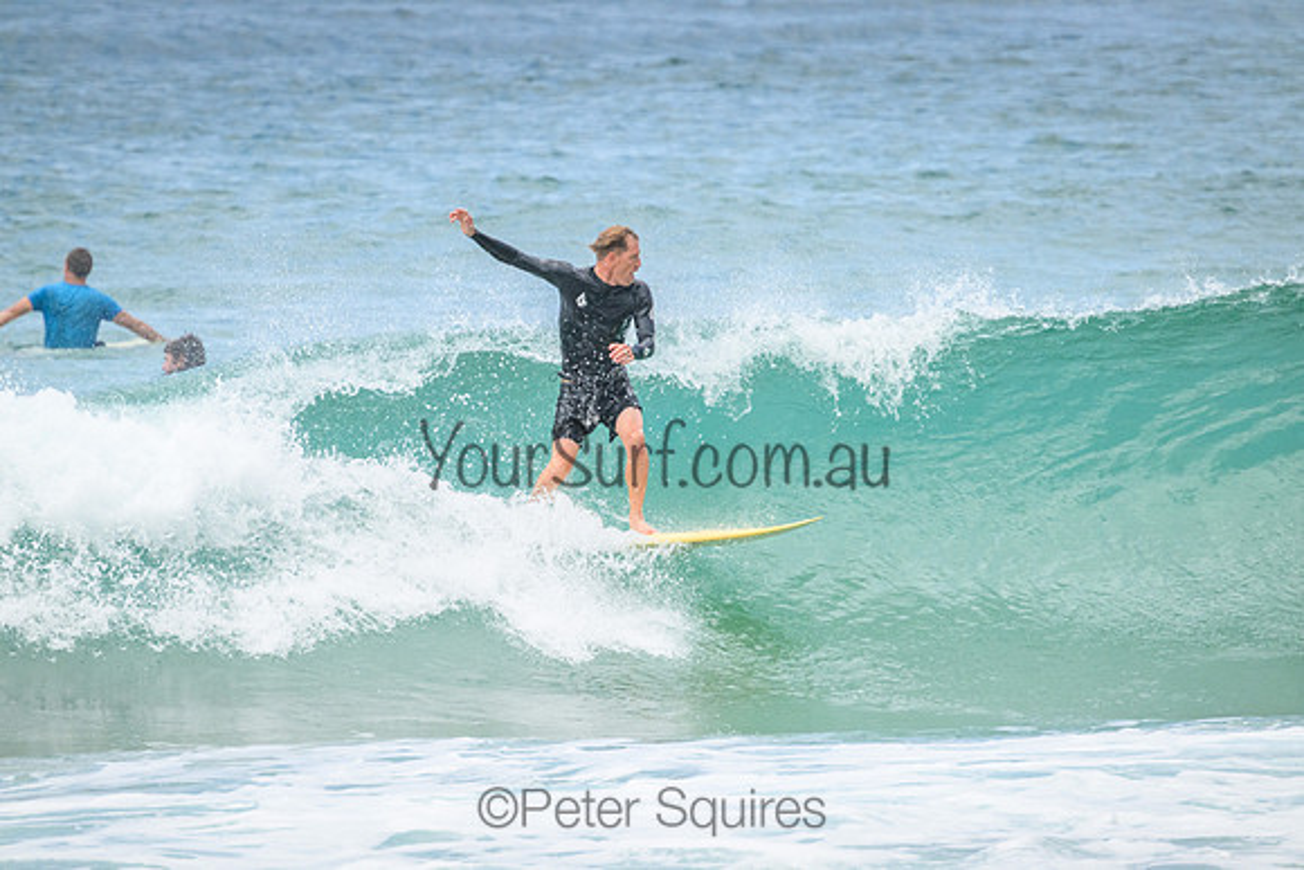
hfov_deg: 2.6
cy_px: 435
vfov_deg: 1.7
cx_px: 652
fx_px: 28983
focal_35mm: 800
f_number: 11
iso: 2000
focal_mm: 800
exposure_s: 1/3200
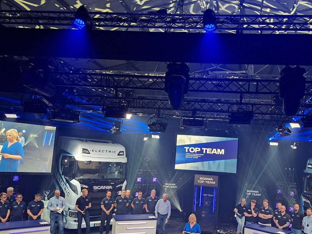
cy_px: 132
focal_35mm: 32
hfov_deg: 56.1
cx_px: 197
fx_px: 288
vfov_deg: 44.1
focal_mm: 5.54
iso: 320
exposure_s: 1/50
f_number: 1.8
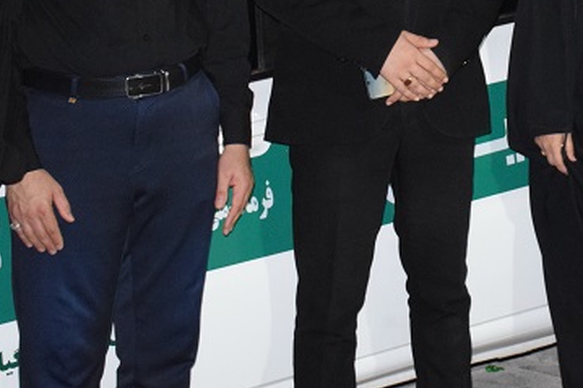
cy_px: -54
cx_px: 671
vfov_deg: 10.6
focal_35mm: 128
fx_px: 2072
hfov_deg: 15.5
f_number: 4.2
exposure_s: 1/60
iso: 3200
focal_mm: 34
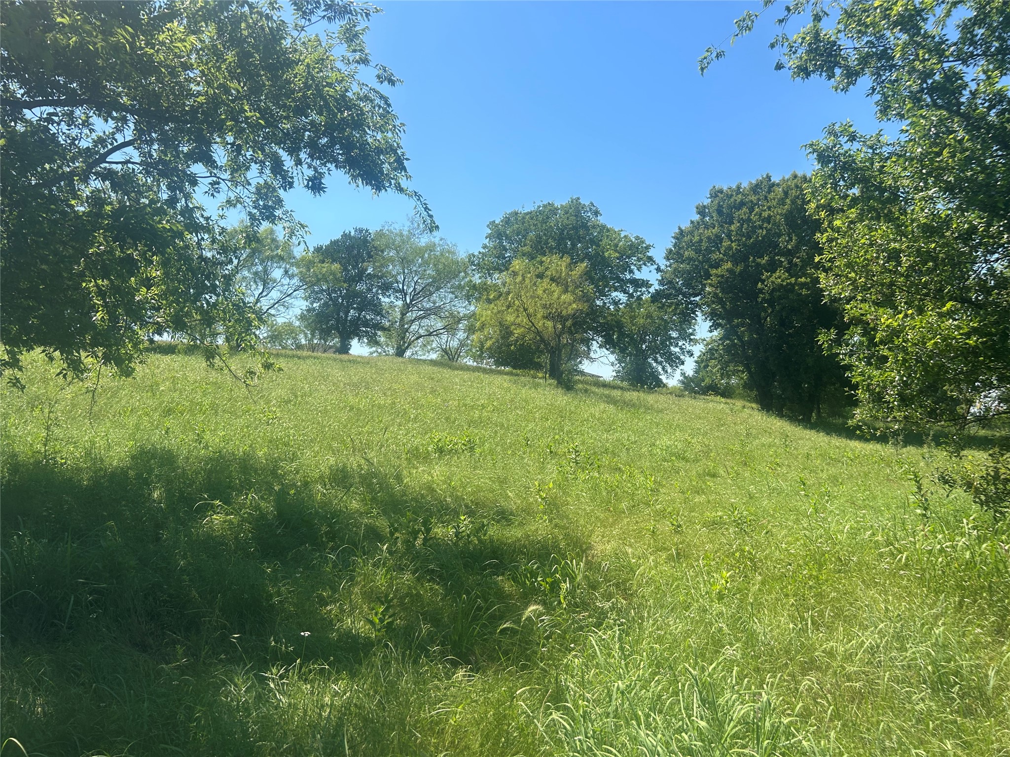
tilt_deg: +4.3
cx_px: 505
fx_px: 759
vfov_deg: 53.1
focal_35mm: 26
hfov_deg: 67.3
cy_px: 378
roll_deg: -0.4
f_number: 1.5
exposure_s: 1/2994
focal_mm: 5.7
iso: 50
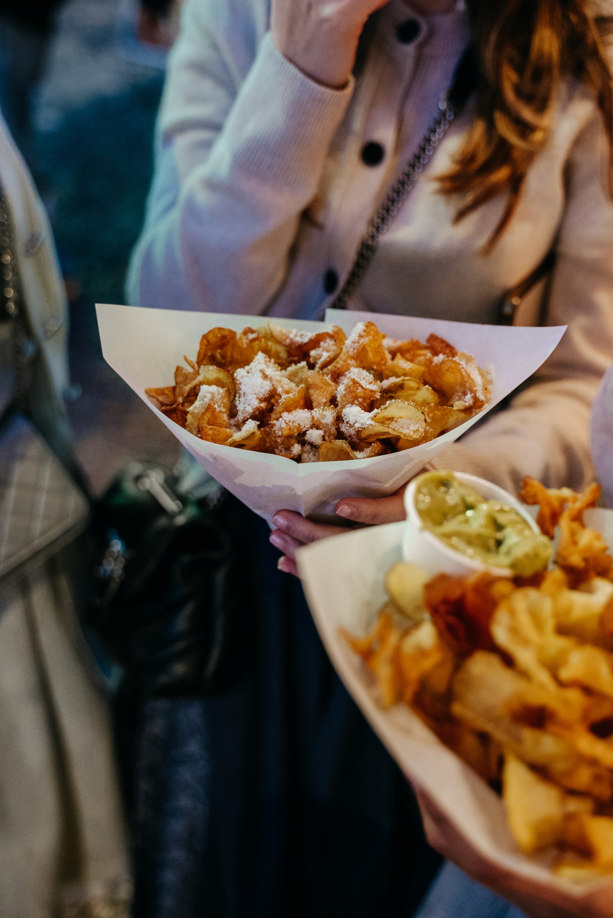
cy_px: 459
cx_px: 306
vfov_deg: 45.4
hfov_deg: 31.2
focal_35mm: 43
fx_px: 1097
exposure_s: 1/125
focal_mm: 43
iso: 2500
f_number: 2.8
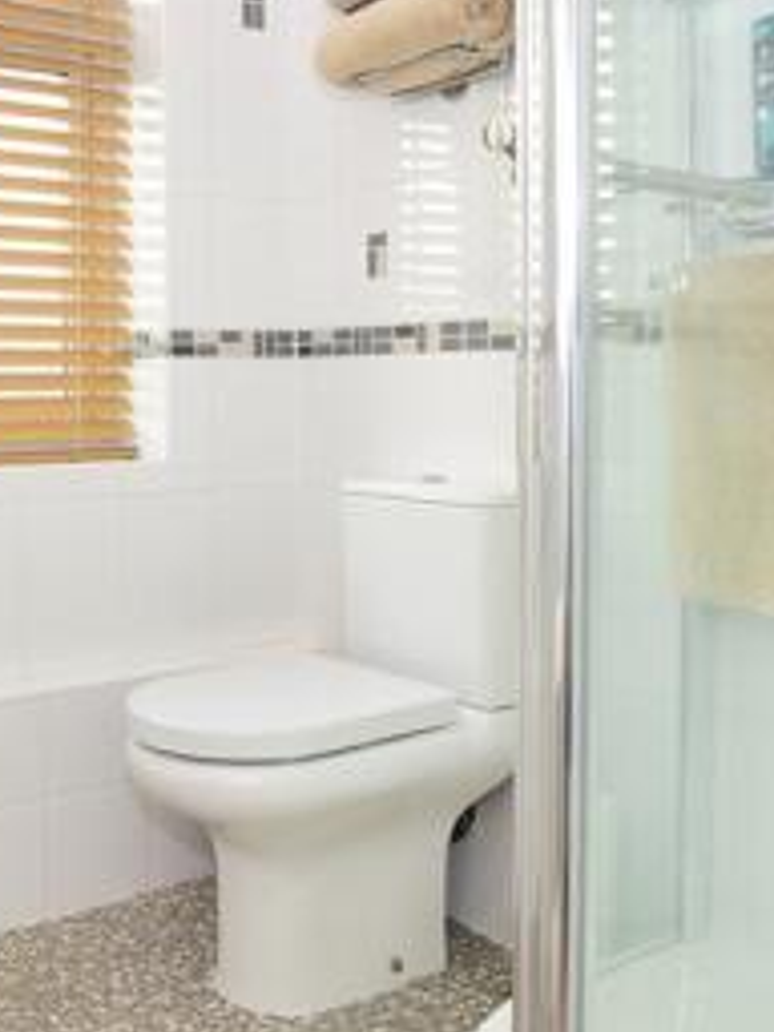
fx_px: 1103
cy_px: 401
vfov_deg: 49.7
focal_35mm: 37
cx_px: 101
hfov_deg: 36.6
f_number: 8
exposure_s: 1/200
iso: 400
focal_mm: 10
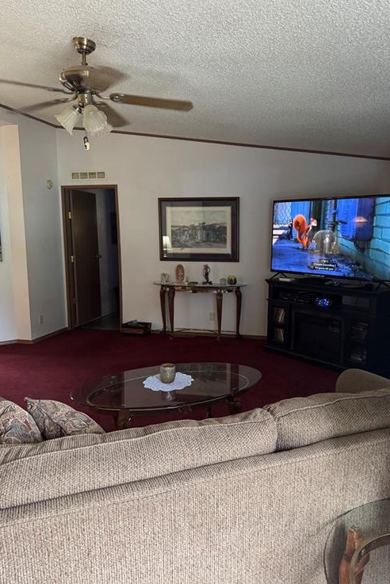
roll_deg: -0.2
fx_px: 422
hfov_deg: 49.4
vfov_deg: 69.4
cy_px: 286
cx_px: 224
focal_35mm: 26
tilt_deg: -7.4
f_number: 1.78
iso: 500
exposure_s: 1/60
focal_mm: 6.76
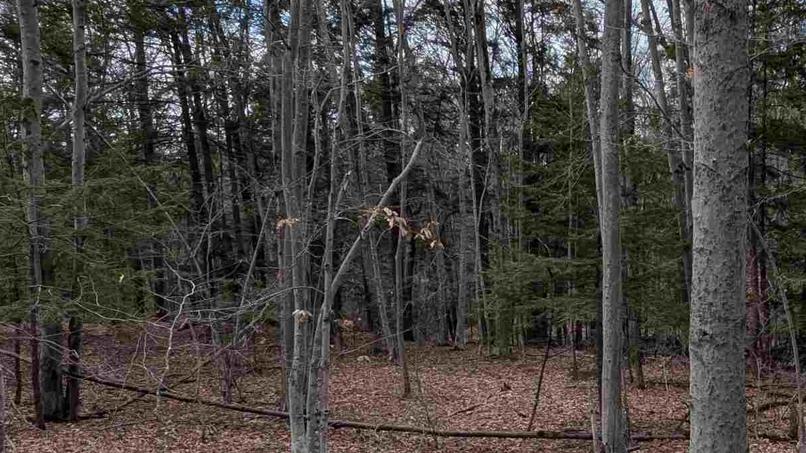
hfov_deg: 52.4
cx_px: 624
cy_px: 355
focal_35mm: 36
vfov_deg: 32.0
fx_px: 769
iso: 42
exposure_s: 1/1131
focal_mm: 1.95
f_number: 2.2
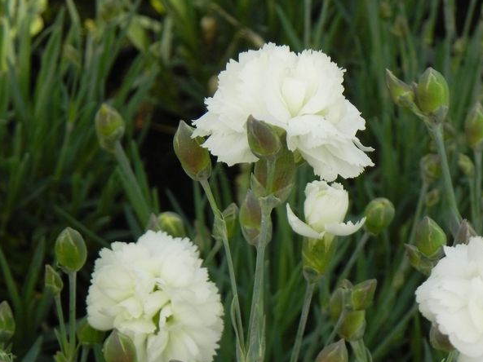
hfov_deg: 13.9
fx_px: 1981
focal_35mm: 142
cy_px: 318
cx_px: 243
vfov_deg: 10.4
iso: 160
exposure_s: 1/800
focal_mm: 18.8
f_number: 4.5
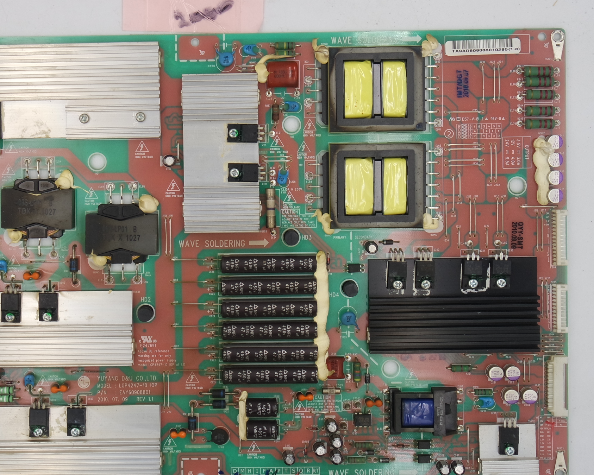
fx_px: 844
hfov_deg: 38.6
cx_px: 234
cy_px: 184
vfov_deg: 31.3
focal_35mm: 48
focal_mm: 11
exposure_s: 1/80
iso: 160
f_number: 5.6
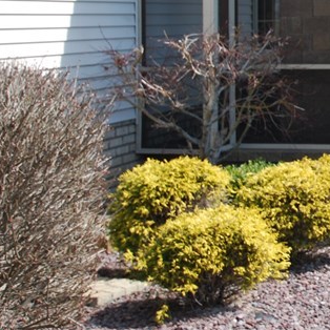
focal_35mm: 88
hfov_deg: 17.3
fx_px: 949
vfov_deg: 19.4
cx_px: 532
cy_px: 44
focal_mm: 20
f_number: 6.3
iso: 100
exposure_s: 1/160
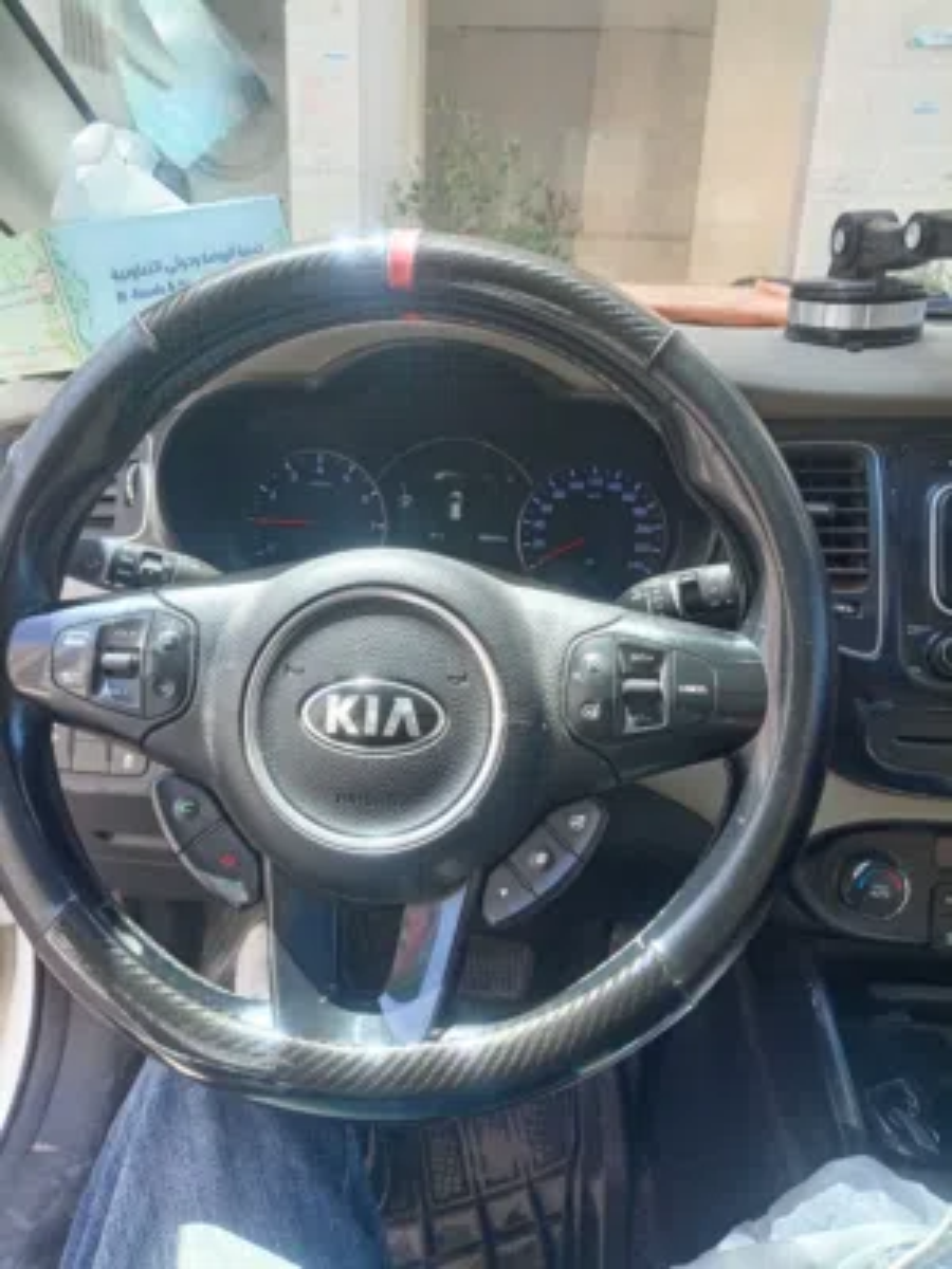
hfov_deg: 53.1
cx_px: 476
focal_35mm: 26
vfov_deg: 67.3
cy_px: 634
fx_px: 953
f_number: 1.8
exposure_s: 1/100
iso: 162
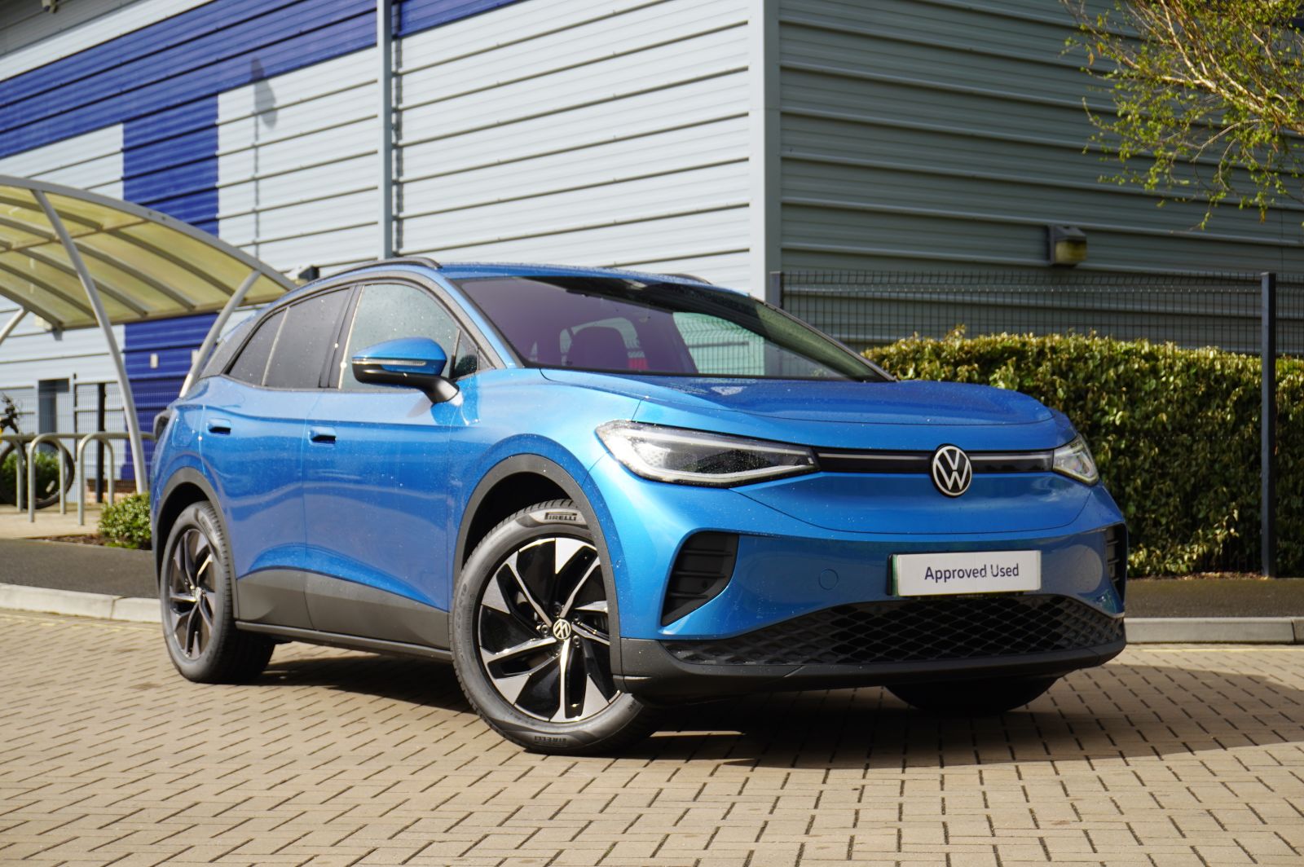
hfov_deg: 36.0
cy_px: 434
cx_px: 652
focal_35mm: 56
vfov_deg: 24.4
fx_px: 2009
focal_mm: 37
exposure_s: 1/200
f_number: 6.3
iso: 100
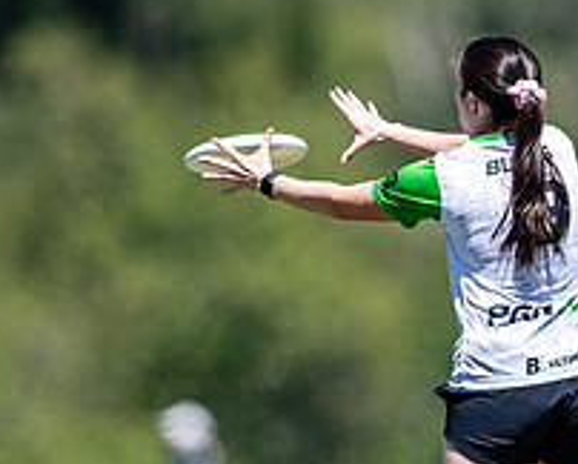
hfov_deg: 1.2
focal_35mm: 1577
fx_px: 27003
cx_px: 473
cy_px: 279
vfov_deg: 1.0
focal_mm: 400
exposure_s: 1/1600
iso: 110
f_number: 3.2
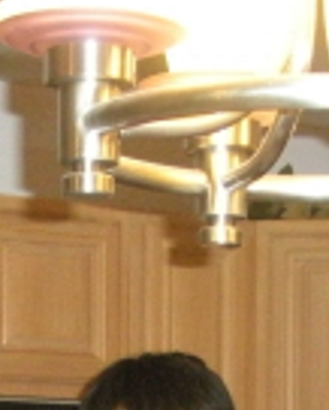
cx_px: 85
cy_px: 612
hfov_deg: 10.0
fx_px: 1884
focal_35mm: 155
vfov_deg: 11.9
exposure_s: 1/60
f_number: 3.5
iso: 510
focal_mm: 6.3
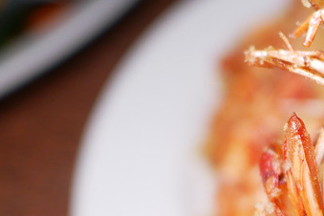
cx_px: 413
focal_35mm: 92
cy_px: 203
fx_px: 828
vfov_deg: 14.7
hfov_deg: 20.4
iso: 200
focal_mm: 15
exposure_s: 1/160
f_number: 2
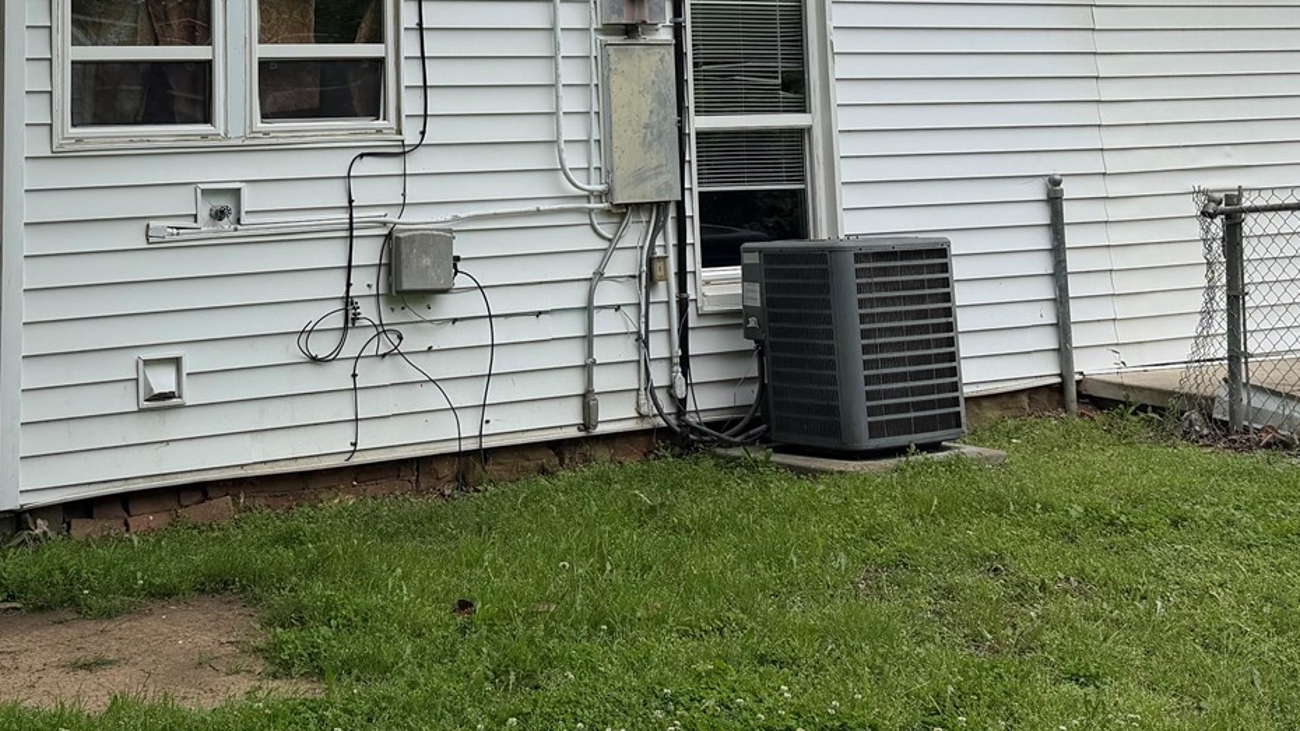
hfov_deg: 38.1
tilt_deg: +4.0
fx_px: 1861
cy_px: -22
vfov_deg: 21.3
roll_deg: +1.7
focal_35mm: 54
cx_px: 452
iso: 80
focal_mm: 6.76
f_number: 1.78
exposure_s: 1/3953
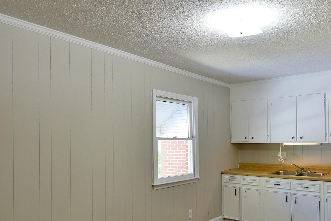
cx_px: 214
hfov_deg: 60.8
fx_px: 276
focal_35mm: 30
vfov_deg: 43.1
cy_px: 143
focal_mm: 10
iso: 100
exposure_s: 1/15
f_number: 3.5
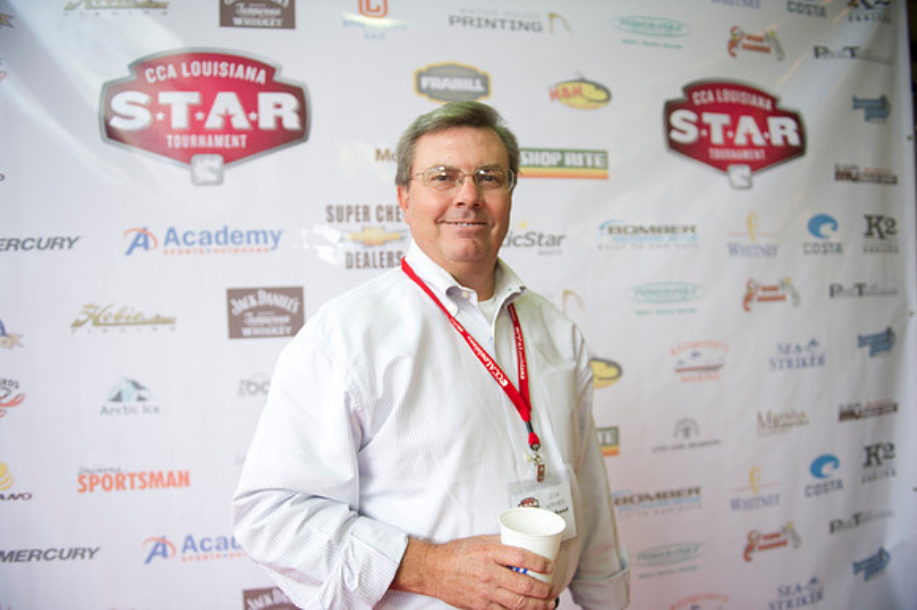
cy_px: 305
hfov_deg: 73.8
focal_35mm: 24
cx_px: 458
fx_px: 611
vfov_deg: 53.1
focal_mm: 24
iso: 640
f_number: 2.8
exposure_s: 1/125
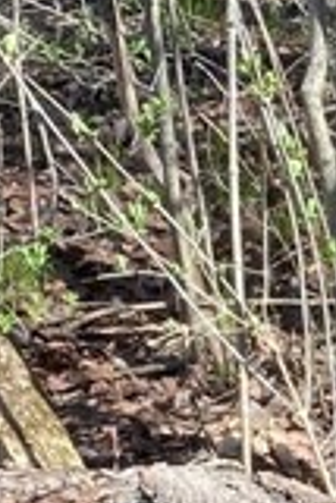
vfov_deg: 11.3
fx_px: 2417
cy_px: 805
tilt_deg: -30.9
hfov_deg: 7.5
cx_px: 769
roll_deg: -3.6
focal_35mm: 173
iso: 32
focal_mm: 4.25
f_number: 1.8
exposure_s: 1/534
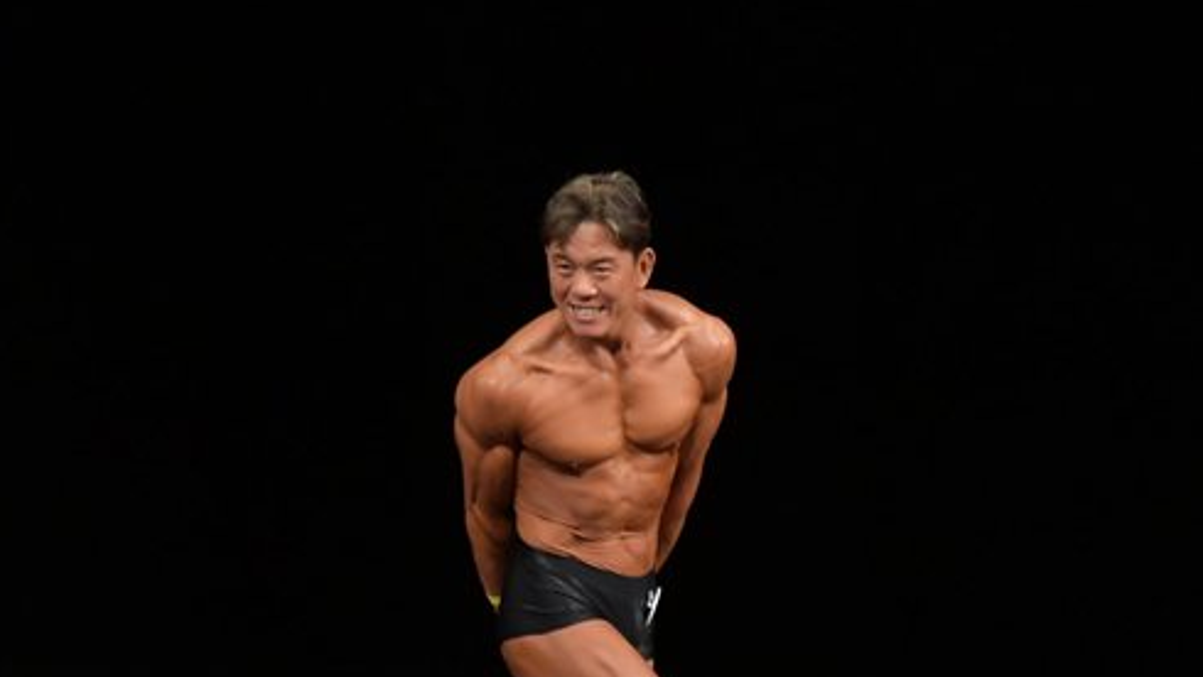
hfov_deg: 4.8
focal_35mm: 447
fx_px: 14263
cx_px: 846
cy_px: 621
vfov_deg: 2.7
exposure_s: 1/400
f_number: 5.6
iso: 3200
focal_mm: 180
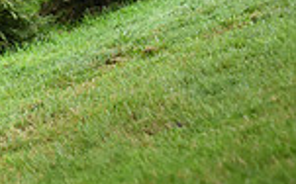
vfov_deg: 6.9
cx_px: -271
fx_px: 1515
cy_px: 23
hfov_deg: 10.4
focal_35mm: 188
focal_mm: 48
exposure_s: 1/1600
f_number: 4.2
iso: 2200
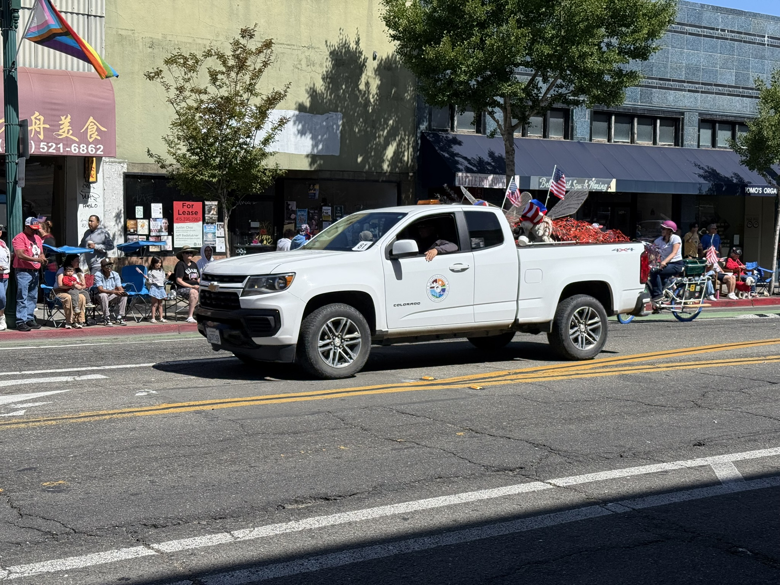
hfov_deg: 39.7
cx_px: 390
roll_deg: +0.1
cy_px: 292
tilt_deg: -3.6
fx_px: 1082
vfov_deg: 30.3
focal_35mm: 48
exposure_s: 1/5208
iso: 64
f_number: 1.78
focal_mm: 6.76
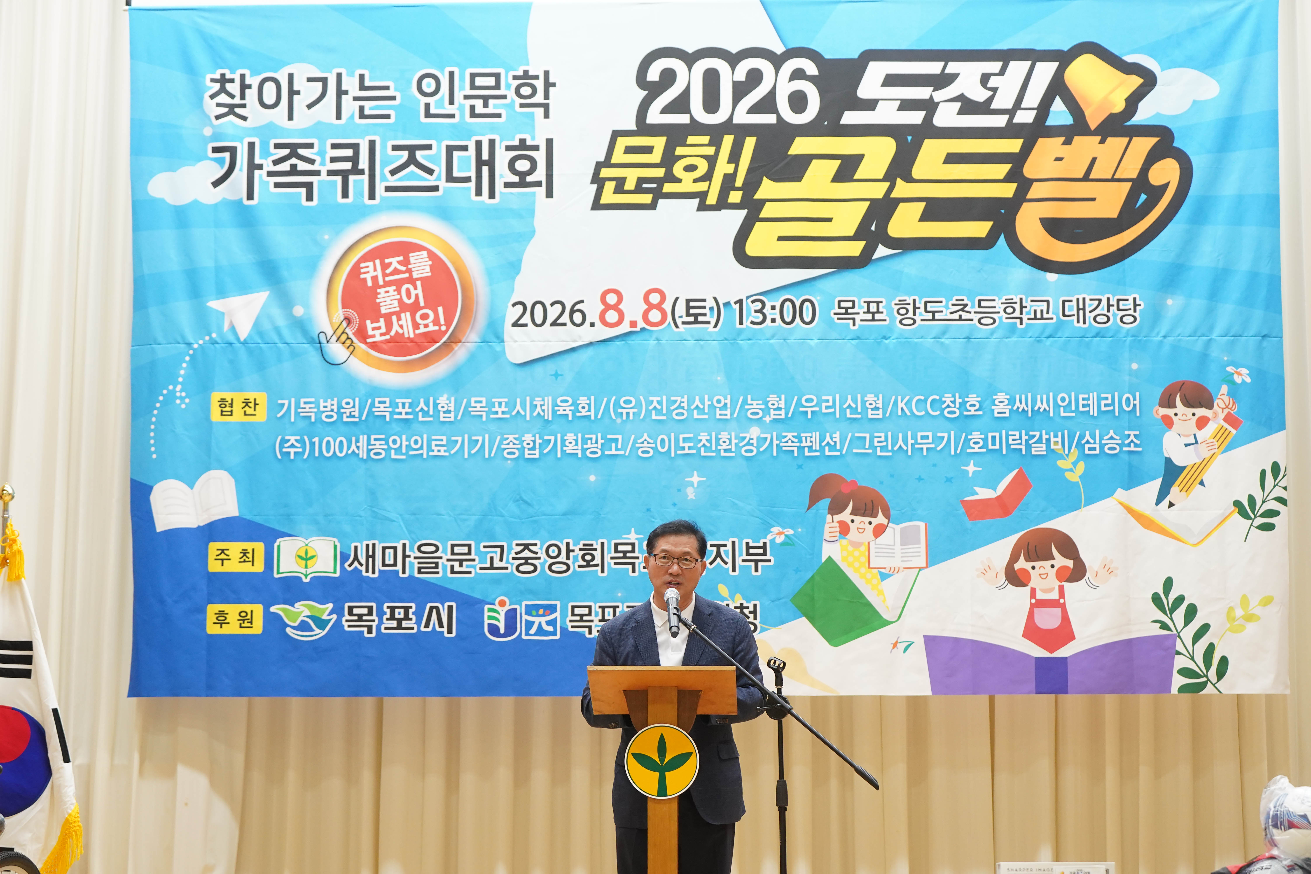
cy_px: 437
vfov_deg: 17.7
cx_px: 656
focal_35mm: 77
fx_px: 2804
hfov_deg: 26.3
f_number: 4
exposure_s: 1/160
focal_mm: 77
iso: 2500
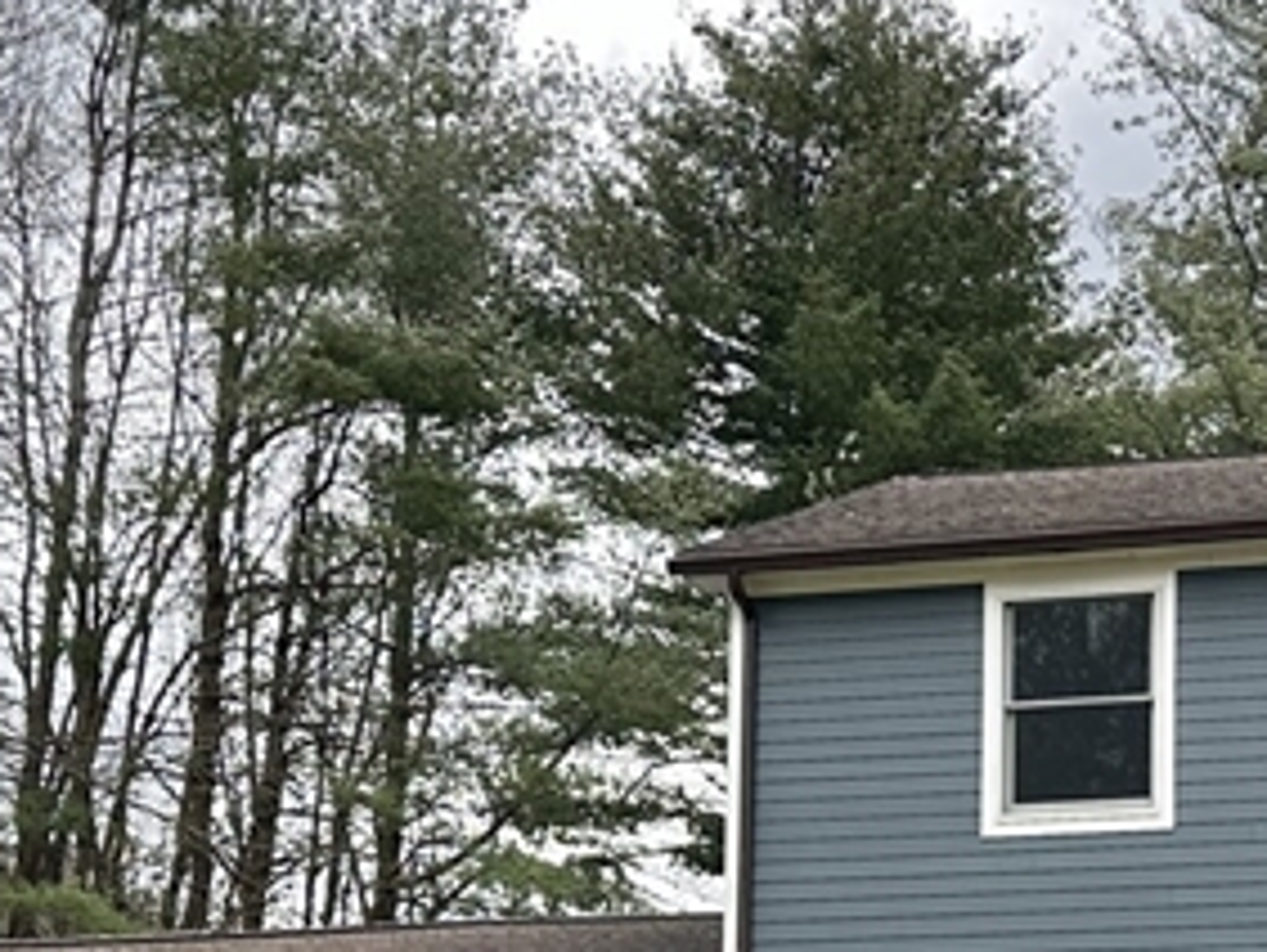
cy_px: 1105
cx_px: 1119
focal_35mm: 87
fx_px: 3187
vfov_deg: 16.4
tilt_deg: +8.5
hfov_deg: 22.0
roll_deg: +0.7
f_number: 1.78
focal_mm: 6.86
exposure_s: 1/1949
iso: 80
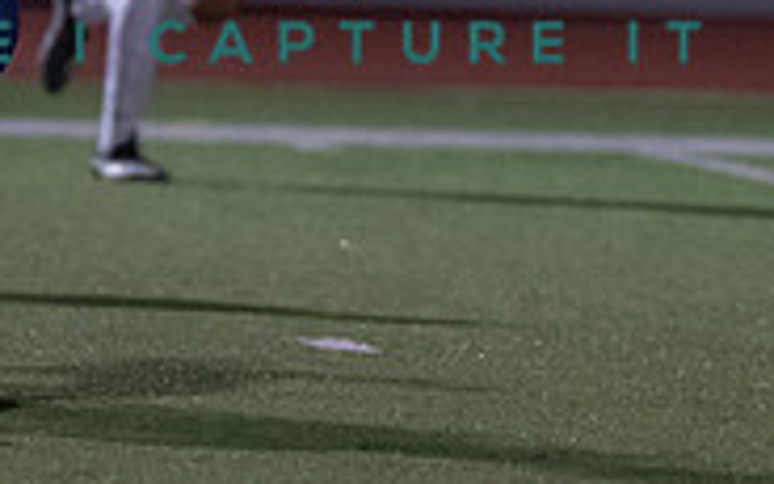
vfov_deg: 1.3
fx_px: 21558
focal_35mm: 1022
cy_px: 29
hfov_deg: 2.1
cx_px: -187
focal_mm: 200
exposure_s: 1/1000
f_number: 2.8
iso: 3200
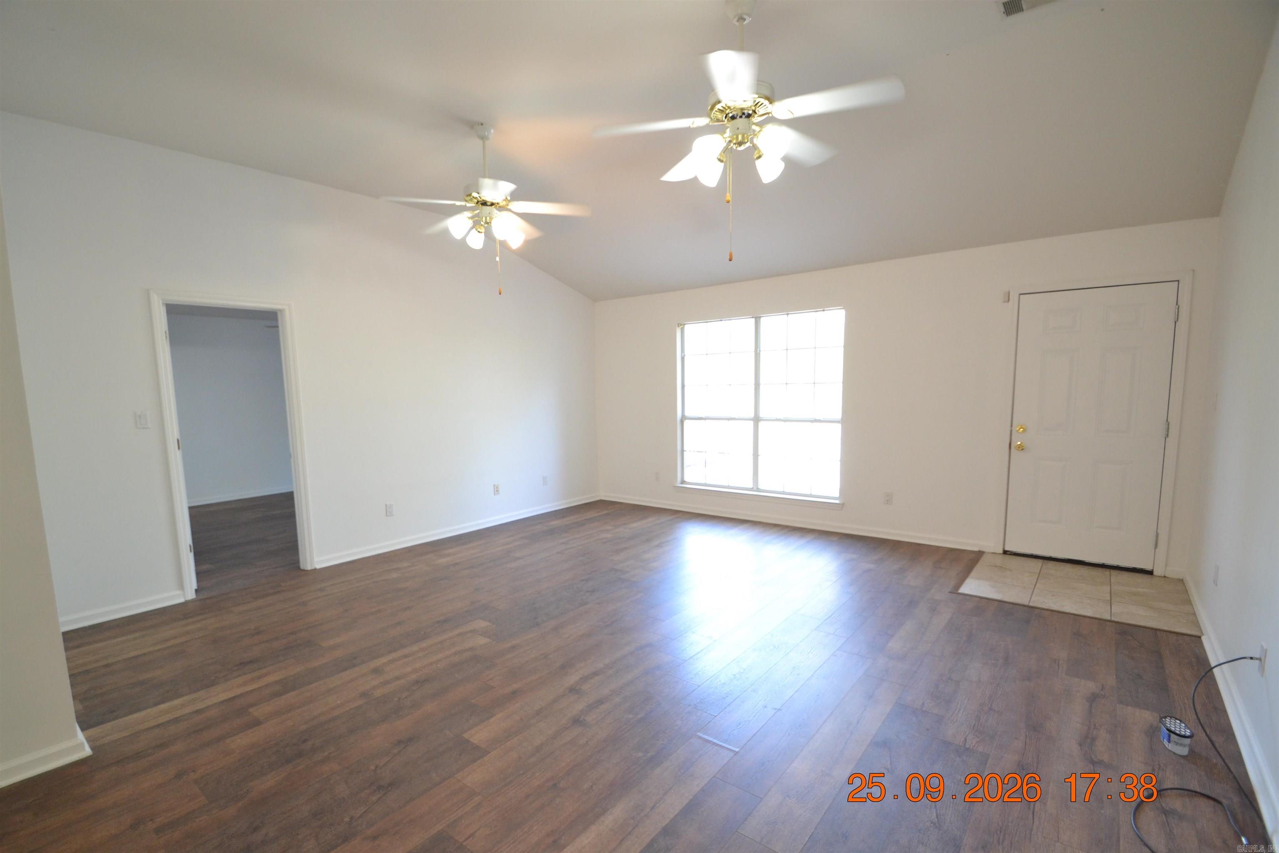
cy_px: 426
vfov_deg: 77.3
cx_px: 640
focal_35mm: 15
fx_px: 533
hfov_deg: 100.4
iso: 1000
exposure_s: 1/60
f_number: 3.5
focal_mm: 10
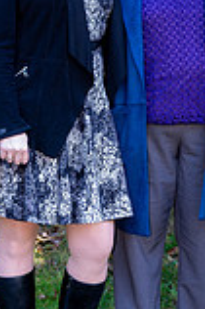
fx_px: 1267
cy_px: 123
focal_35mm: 148
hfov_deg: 9.2
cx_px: 157
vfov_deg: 13.9
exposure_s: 1/60
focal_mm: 52
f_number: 5.6
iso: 900
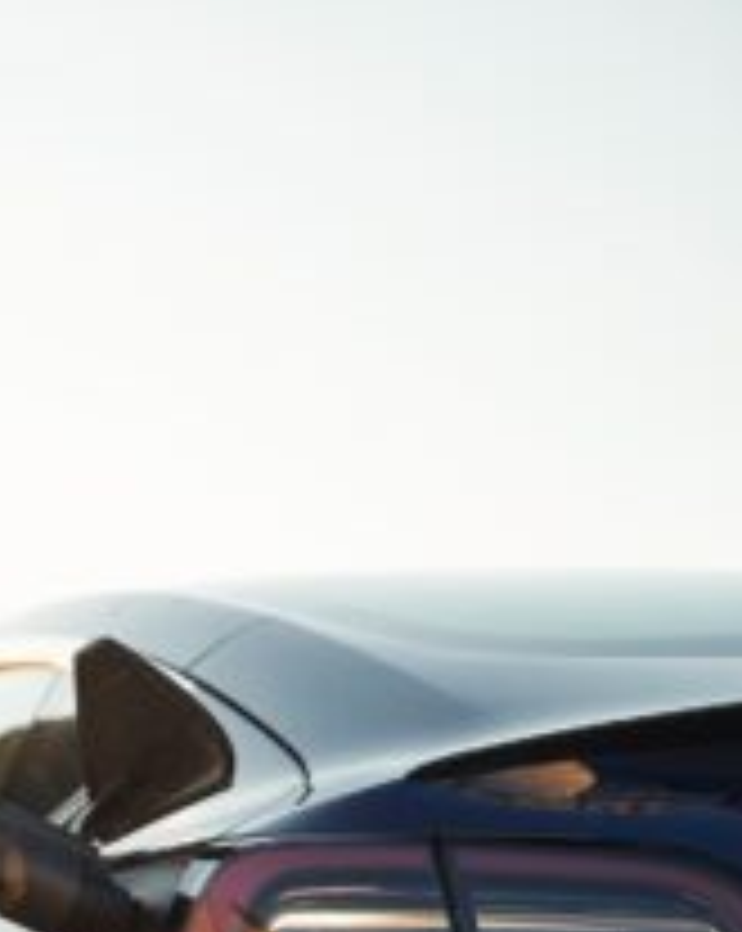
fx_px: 3989
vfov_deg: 13.2
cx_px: -92
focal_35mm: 145
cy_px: 750
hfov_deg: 10.5
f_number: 2.8
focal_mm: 63
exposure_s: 1/3200
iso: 400
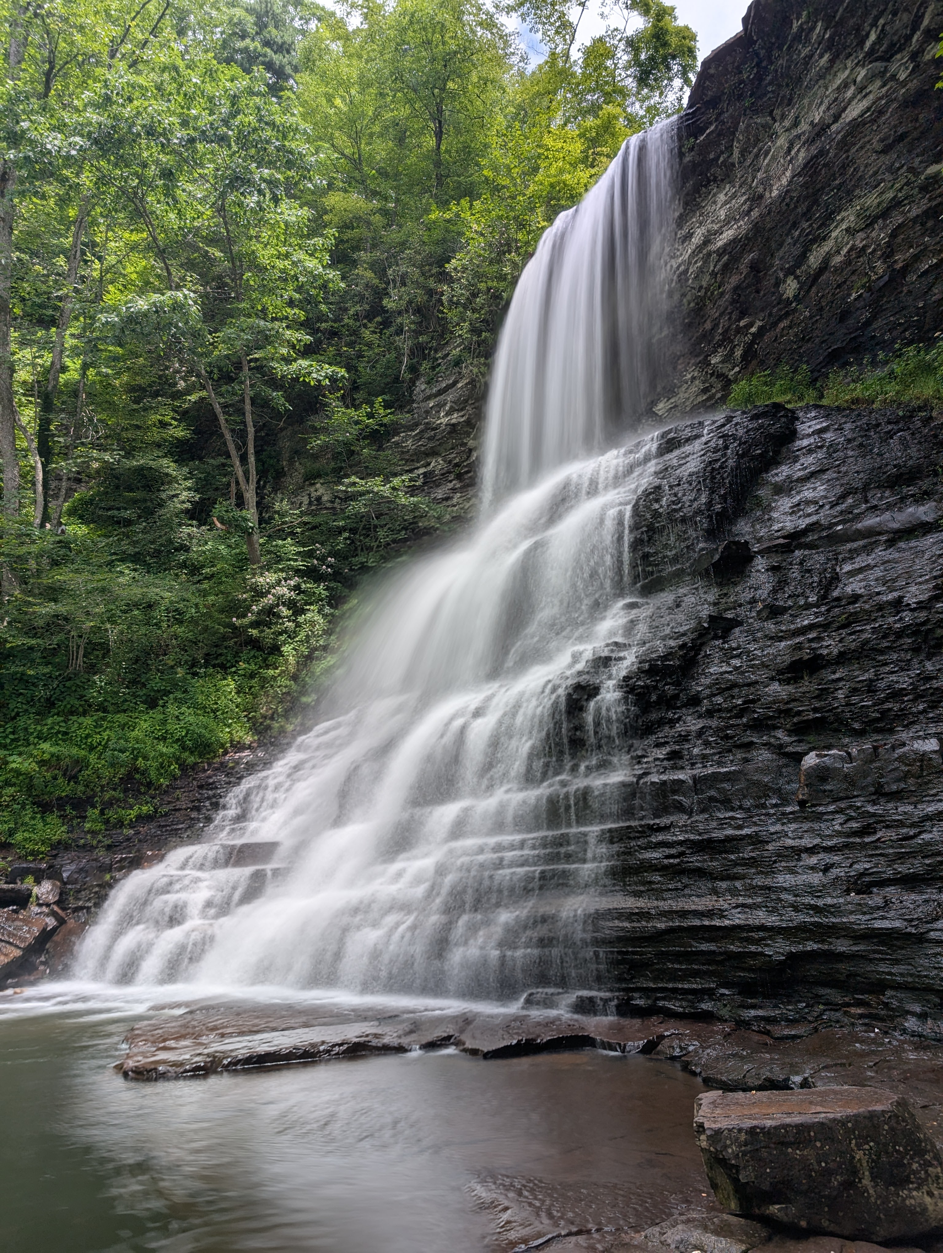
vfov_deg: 71.5
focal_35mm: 24
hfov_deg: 56.9
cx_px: 472
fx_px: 870
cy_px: 626
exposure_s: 1/561
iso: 19
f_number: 1.68
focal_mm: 6.9
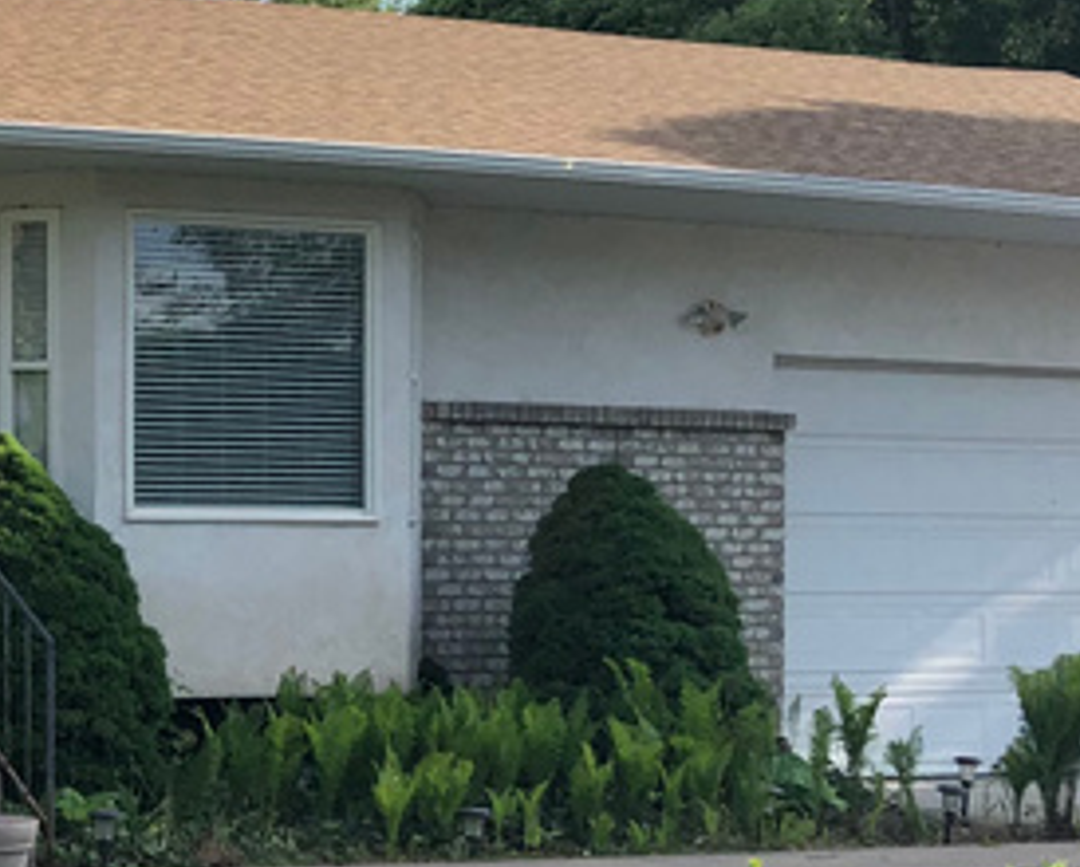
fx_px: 3265
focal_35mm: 102
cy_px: 571
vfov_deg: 15.1
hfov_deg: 17.6
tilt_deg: +0.3
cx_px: -323
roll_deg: -0.2
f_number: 1.8
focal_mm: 3.99
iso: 20
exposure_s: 1/1412
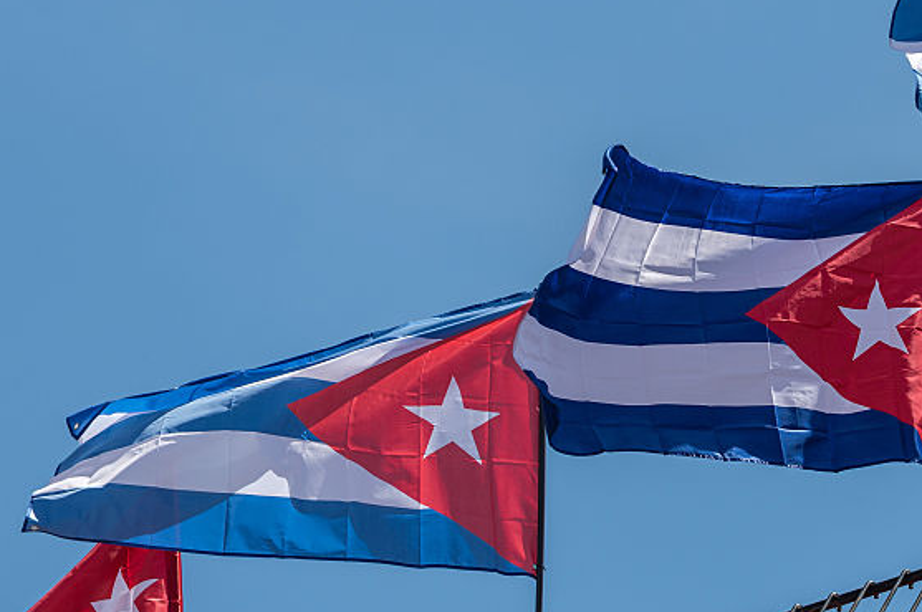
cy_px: 318
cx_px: 553
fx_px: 9414
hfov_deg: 5.6
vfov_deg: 3.7
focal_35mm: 368
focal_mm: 200
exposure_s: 1/1000
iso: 100
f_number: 5
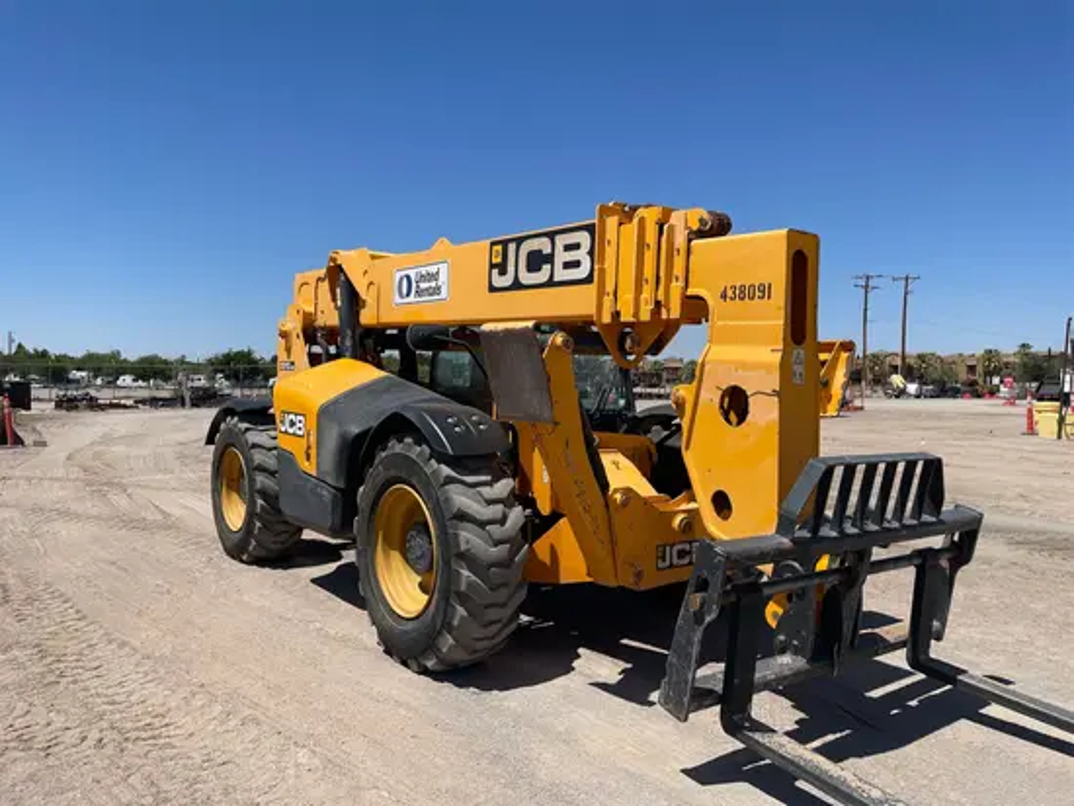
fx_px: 807
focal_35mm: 26
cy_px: 403
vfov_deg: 53.1
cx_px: 537
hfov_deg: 67.3
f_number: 1.6
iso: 50
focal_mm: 4.2
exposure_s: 1/6135
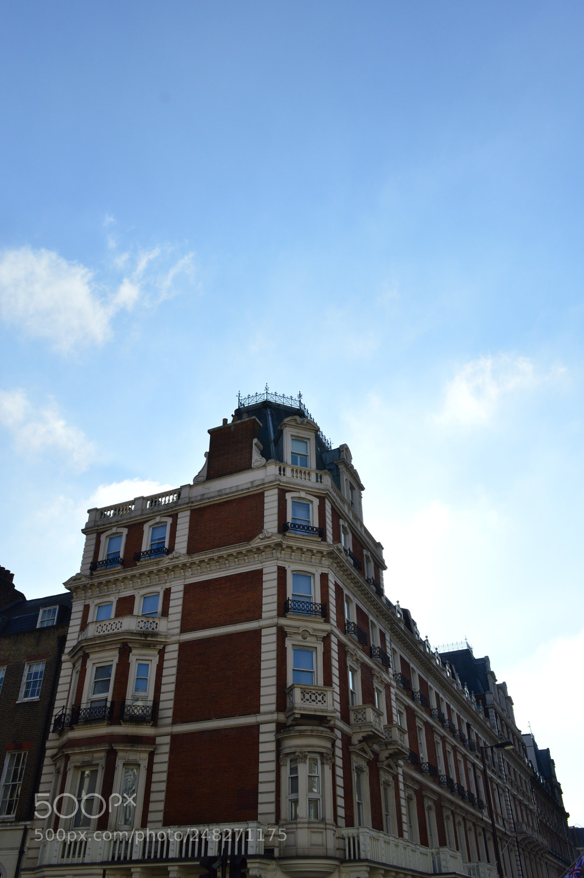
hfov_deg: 47.9
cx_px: 292
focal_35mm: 27
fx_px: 658
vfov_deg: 67.4
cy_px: 439
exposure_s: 1/500
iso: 200
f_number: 11
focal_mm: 18
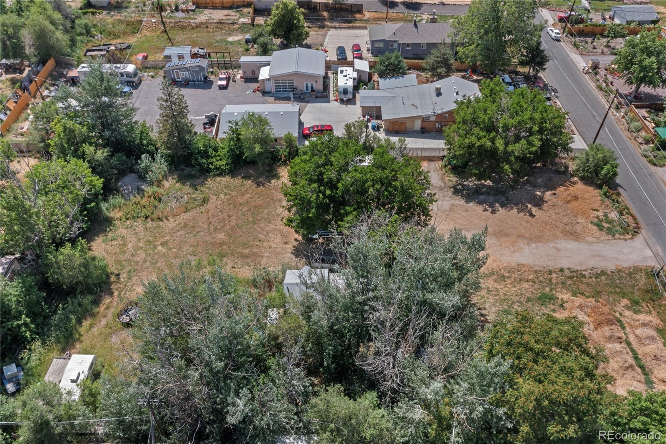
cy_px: 222
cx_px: 333
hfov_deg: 65.5
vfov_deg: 46.4
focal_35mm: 28
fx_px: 518
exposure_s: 1/80
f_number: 7.1
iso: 100
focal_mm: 10.26
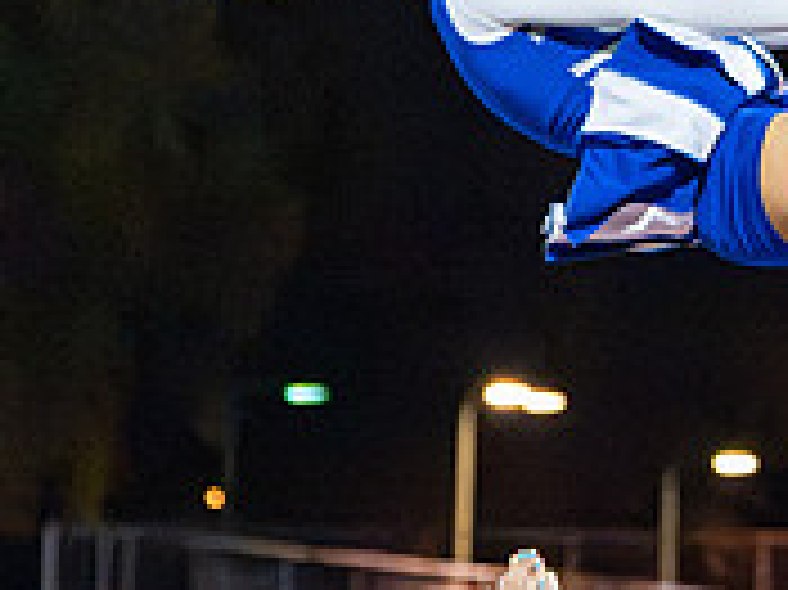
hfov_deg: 6.3
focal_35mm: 316
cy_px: 120
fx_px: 7189
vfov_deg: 4.7
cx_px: 772
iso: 25600
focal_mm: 70
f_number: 2.8
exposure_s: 1/1000
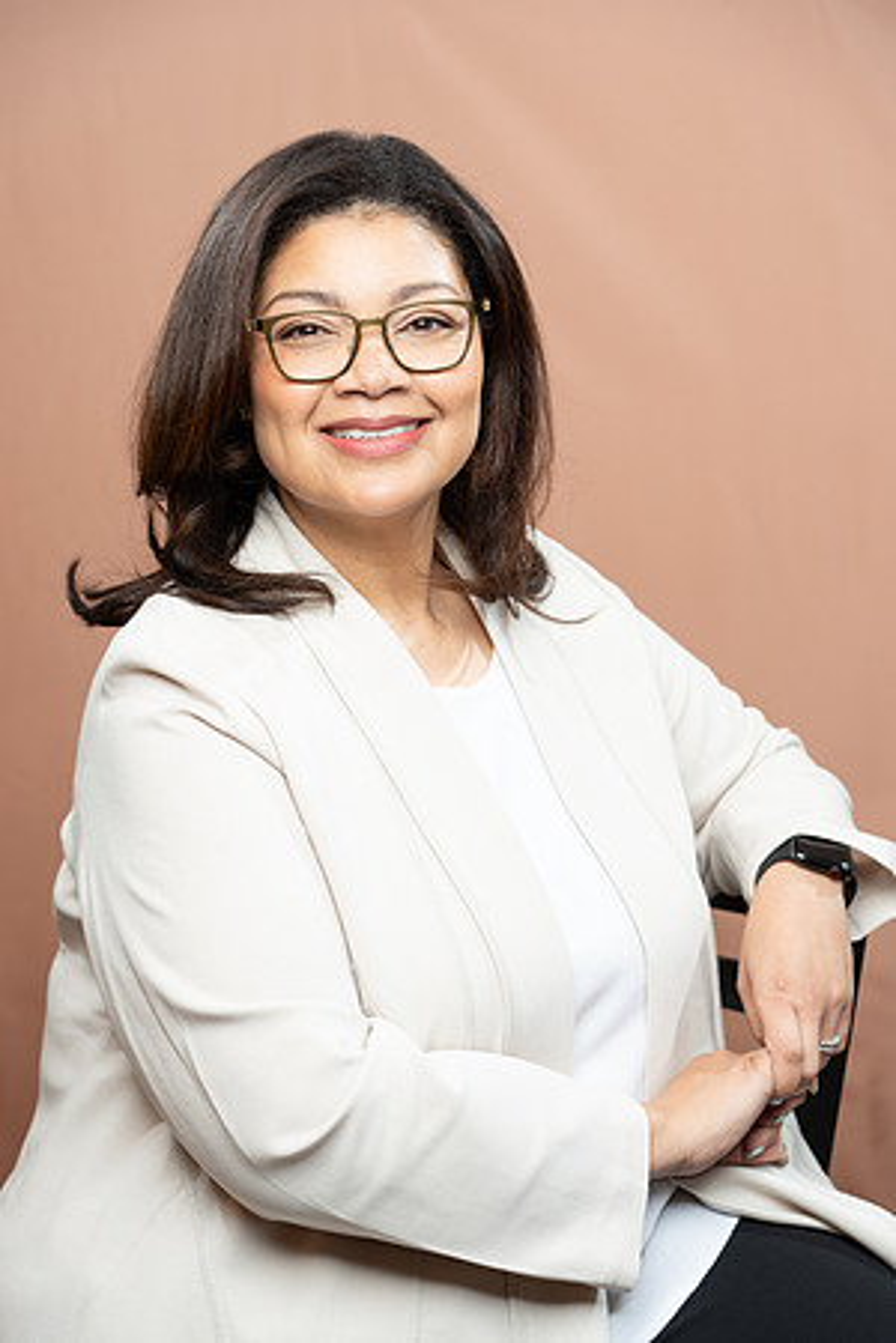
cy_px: 672
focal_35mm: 70
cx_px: 448
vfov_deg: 28.8
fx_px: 2613
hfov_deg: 19.5
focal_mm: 70
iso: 320
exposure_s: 1/160
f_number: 4
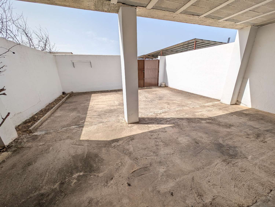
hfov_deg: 110.5
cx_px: 138
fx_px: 95
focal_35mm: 12
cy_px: 104
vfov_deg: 94.6
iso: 41
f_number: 1.95
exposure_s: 1/1361
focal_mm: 2.23
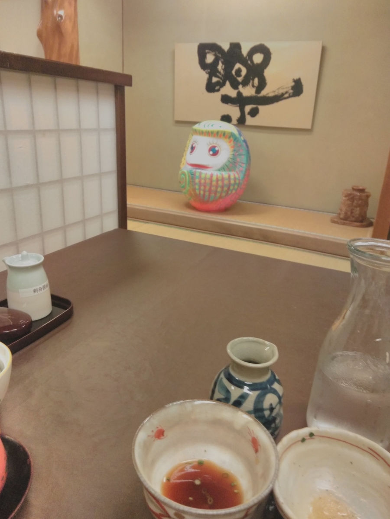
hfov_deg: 53.1
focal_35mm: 26
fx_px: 391
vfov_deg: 67.3
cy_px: 260
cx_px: 195
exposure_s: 1/25
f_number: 2.2
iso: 291
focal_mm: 3.46
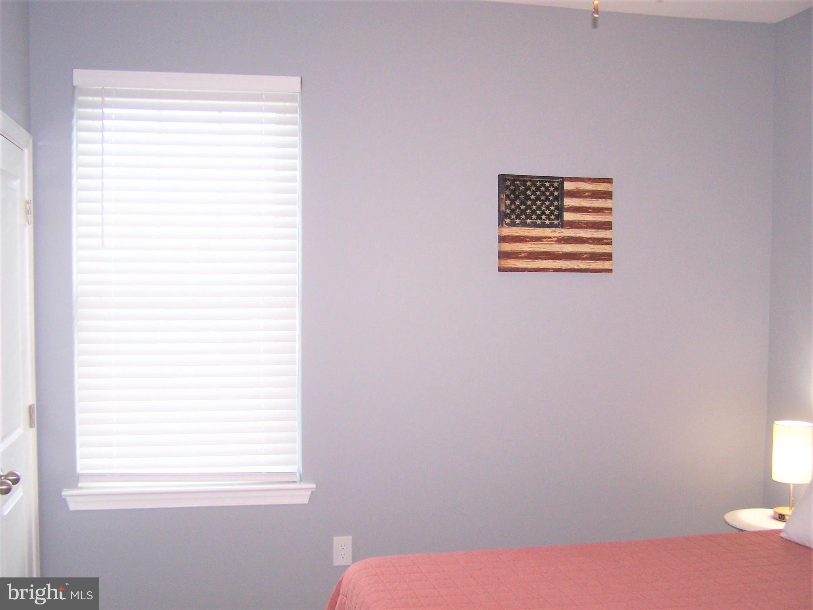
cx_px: 406
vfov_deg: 37.7
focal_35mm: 38
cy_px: 305
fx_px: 893
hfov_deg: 49.0
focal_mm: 6.3
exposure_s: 1/60
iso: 140
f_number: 2.8
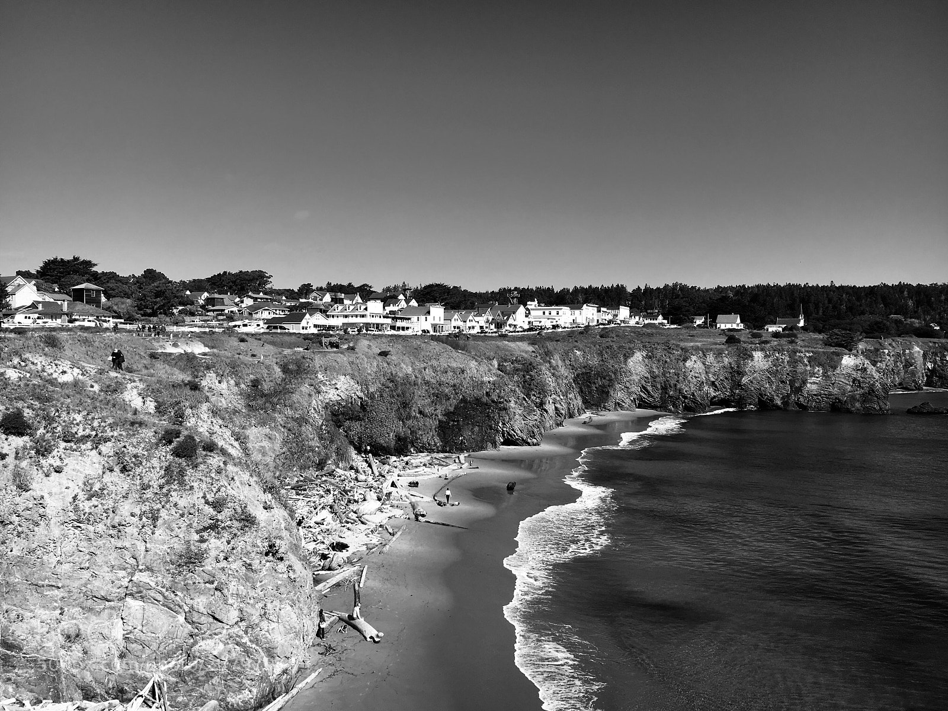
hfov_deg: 61.7
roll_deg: +0.4
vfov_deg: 48.2
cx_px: 474
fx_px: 794
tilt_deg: +0.1
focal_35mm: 29
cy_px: 356
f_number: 2.2
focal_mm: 4.15
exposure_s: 1/1832
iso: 25
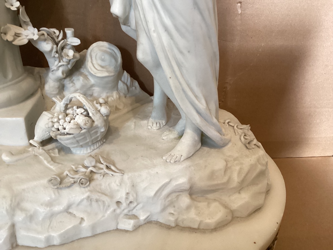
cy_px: 125
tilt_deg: -24.7
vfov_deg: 45.4
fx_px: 298
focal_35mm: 31
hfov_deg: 58.4
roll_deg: -3.3
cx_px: 166
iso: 400
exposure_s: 1/33
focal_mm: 3.3
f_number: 2.4
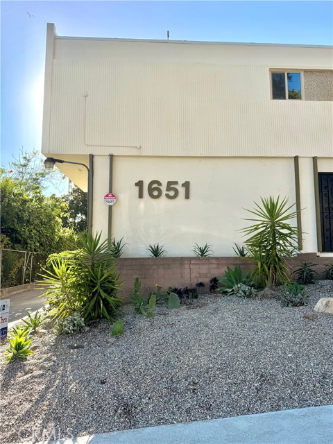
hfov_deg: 56.8
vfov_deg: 71.6
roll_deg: -0.5
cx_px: 166
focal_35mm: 24
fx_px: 308
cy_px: 222
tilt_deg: +6.7
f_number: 1.78
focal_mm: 6.76
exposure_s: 1/3021
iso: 80
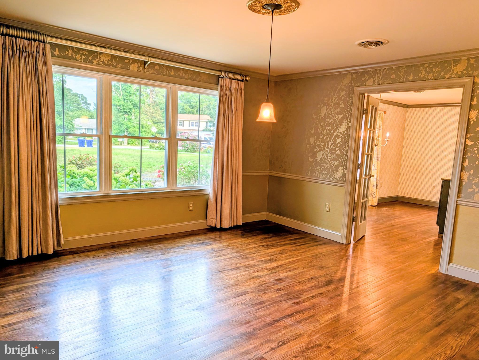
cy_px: 180
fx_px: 333
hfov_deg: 71.5
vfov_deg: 56.9
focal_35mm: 24
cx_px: 240
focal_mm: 6.9
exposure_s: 1/283
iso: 21
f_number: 1.68
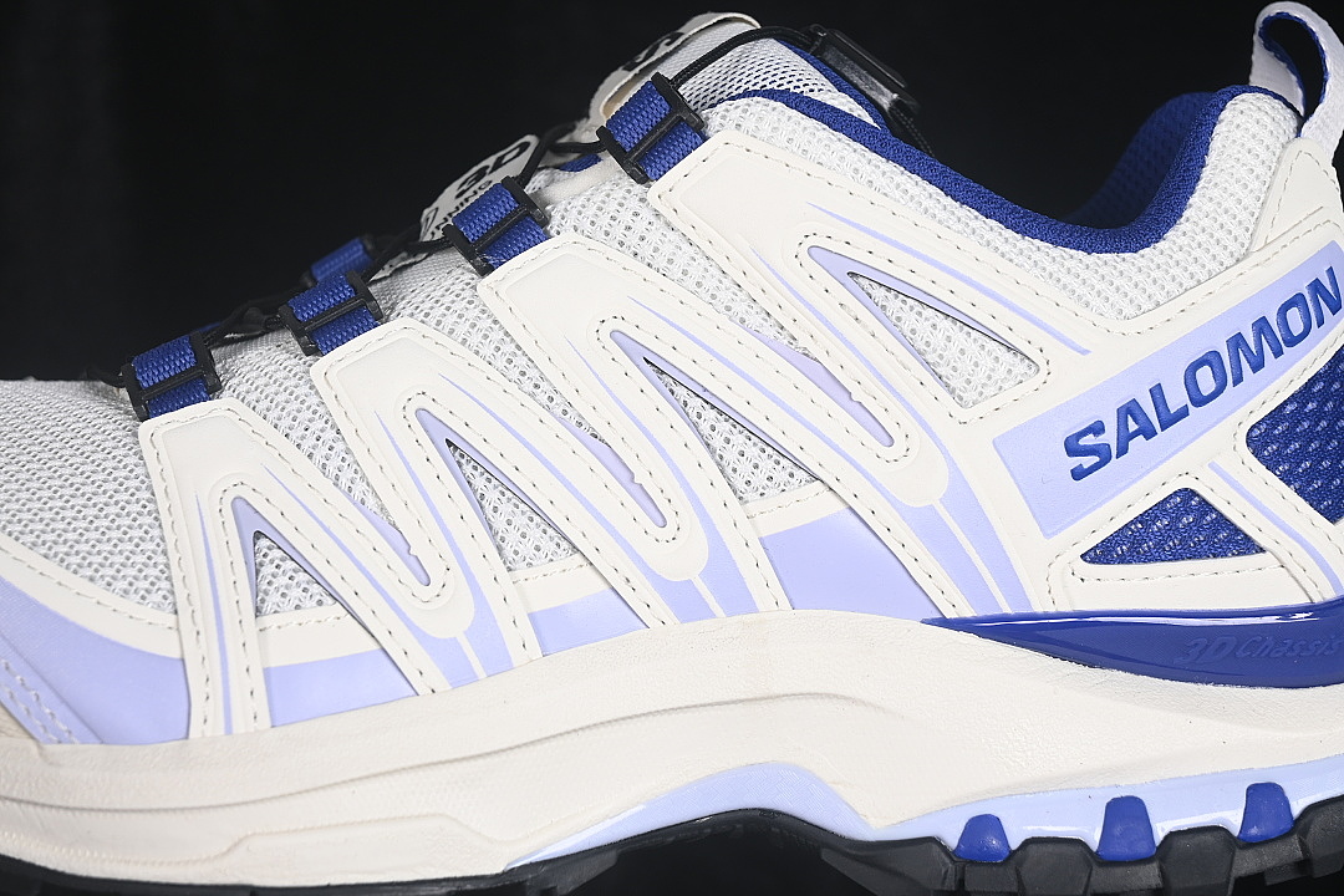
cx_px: 672
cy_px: 448
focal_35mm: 75
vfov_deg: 18.2
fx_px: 2800
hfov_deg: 27.0
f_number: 7.1
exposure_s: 1/80
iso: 160
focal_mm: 50
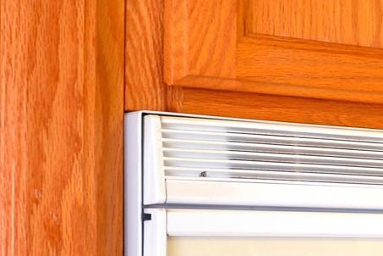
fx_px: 1128
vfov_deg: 10.2
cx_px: 1140
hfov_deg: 11.4
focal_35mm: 106
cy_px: 715
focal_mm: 16
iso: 100
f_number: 13
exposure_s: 1/1.6
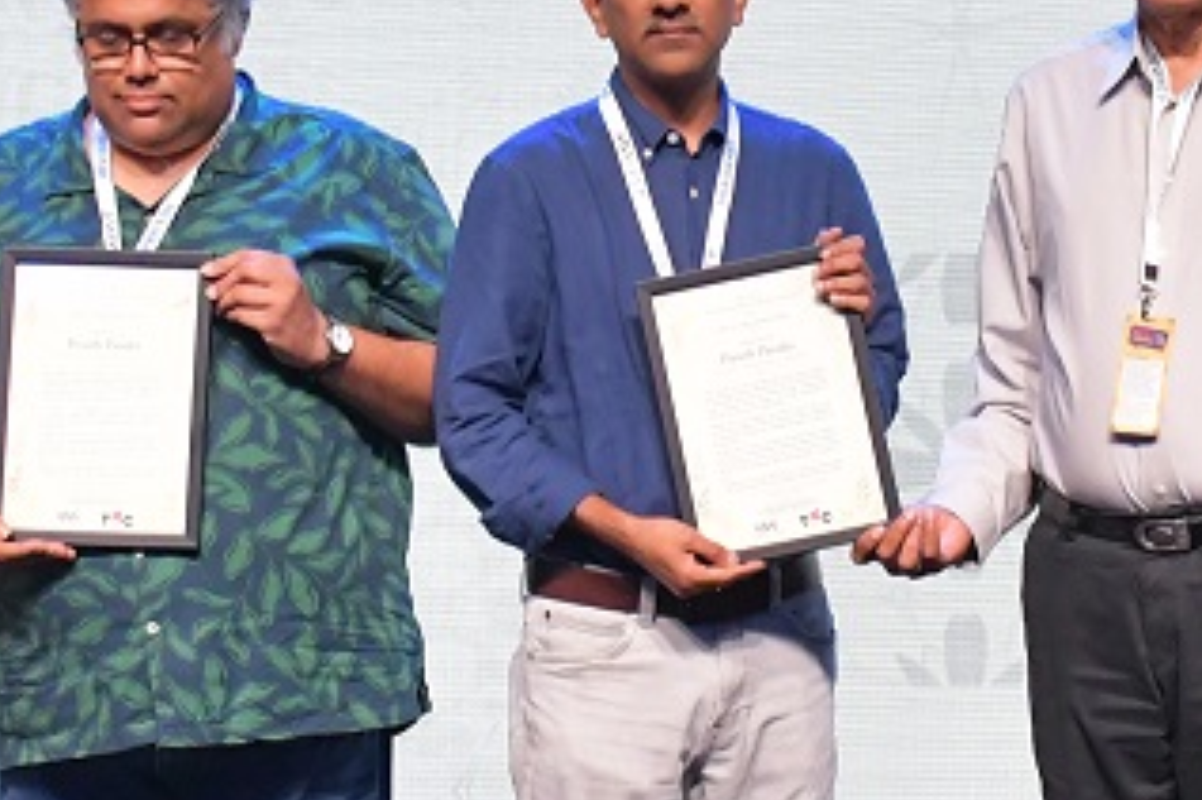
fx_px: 6107
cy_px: 400
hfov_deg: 11.2
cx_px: 876
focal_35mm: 183
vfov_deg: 7.5
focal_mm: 35
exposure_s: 1/350
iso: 4500
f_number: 5.6
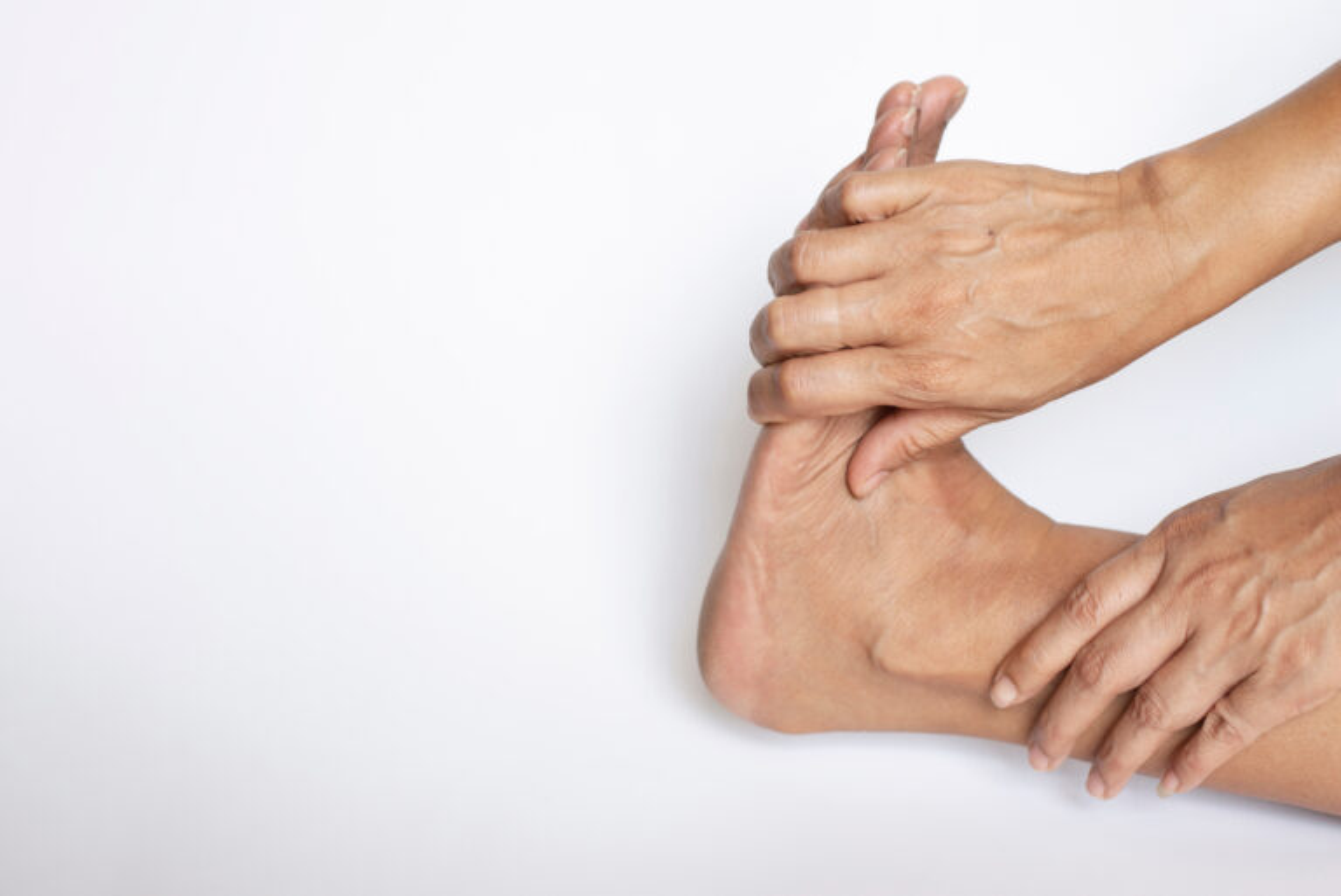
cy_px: 448
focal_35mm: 50
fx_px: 1863
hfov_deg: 39.6
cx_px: 670
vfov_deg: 27.0
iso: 400
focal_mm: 50
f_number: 4
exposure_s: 1/160
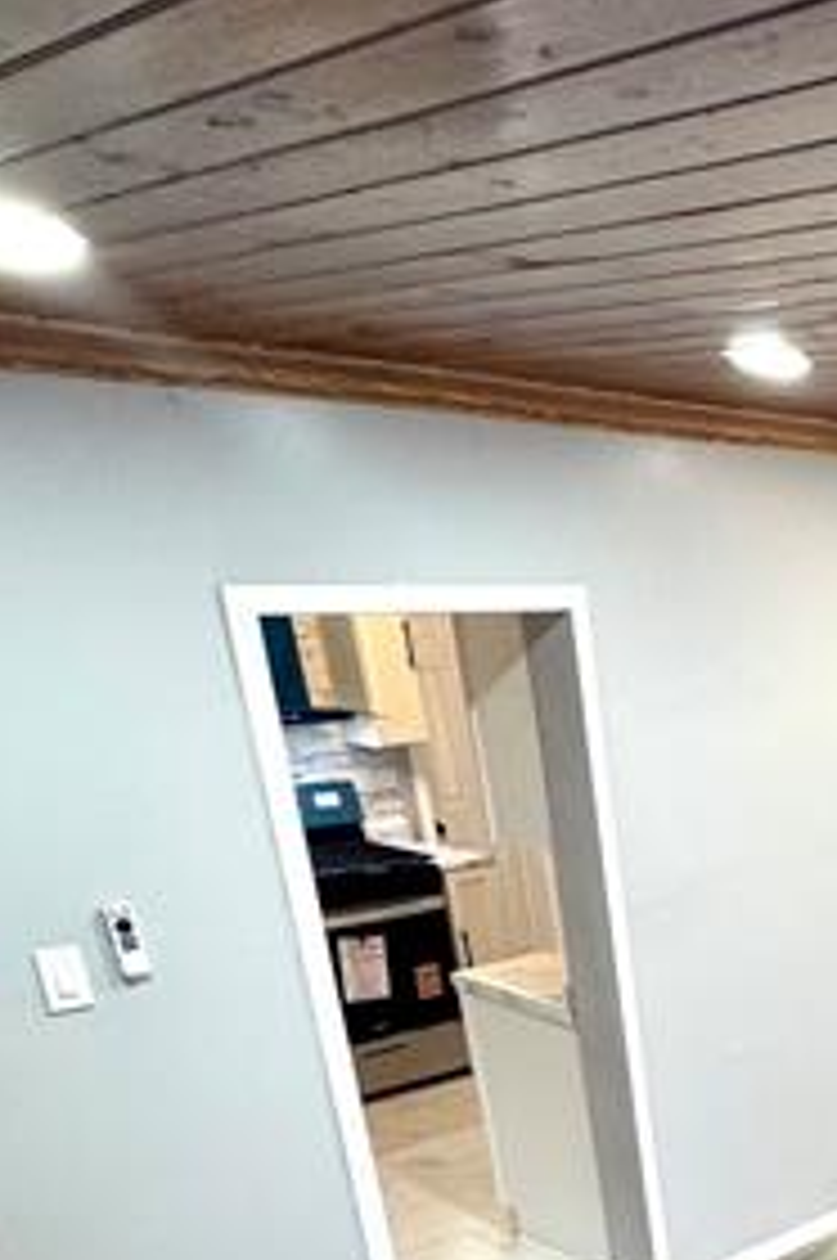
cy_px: 1215
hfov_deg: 28.0
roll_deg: -1.0
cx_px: 1066
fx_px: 1398
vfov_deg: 42.8
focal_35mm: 40
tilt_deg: -24.2
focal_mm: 2.22
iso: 200
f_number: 2.2
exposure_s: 1/60
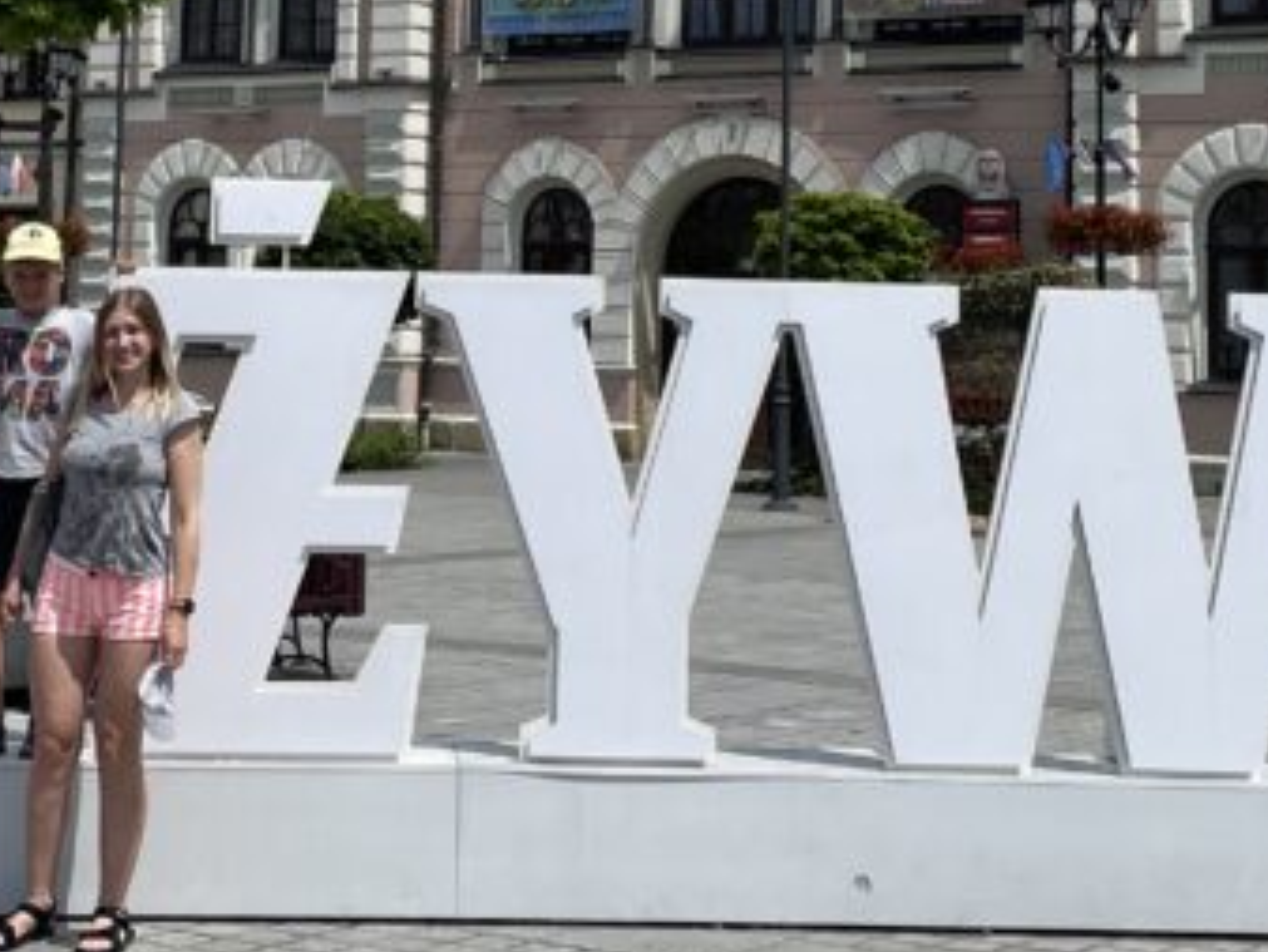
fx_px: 2895
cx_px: 482
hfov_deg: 24.6
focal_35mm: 79
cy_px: 11
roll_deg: -1.7
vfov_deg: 18.2
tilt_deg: +6.4
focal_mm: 4.2
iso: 32
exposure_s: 1/7299
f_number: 1.6
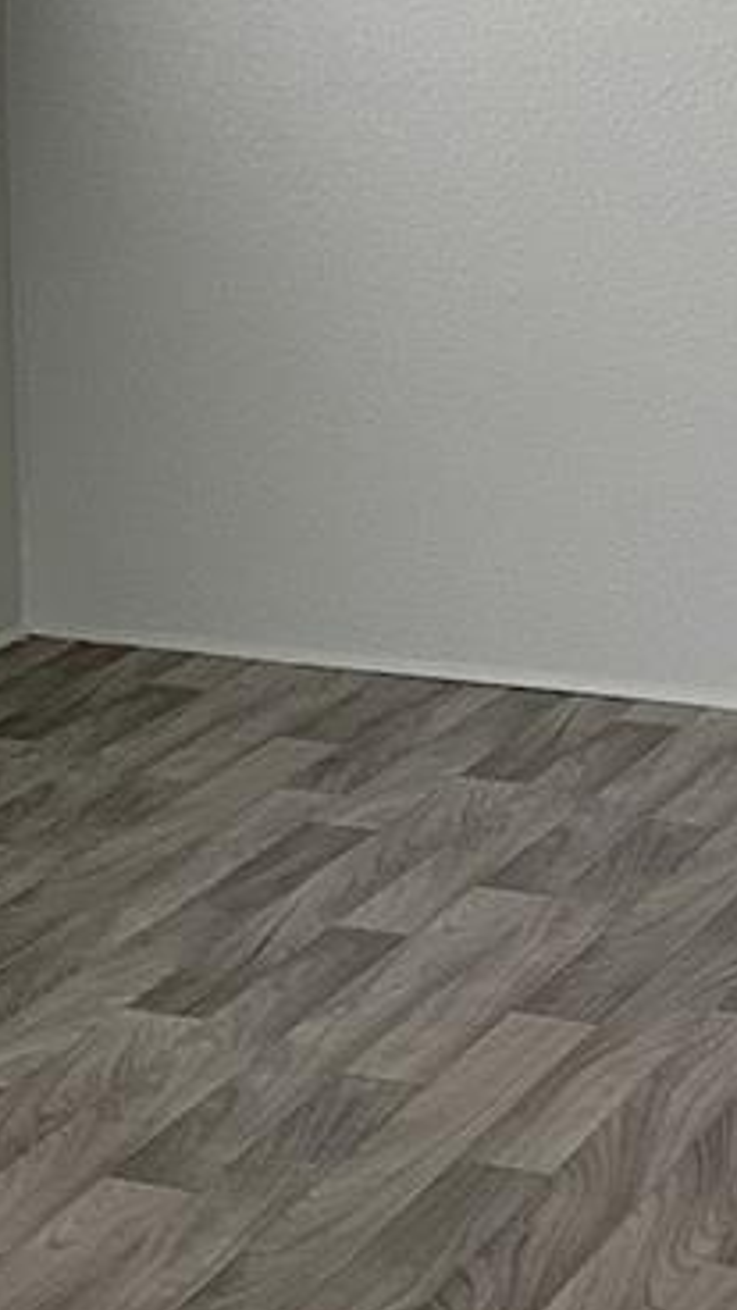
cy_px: 310
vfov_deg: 19.3
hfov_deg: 11.0
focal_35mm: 110
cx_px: 189
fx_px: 3822
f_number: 2.4
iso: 64
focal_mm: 3.3
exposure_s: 1/120
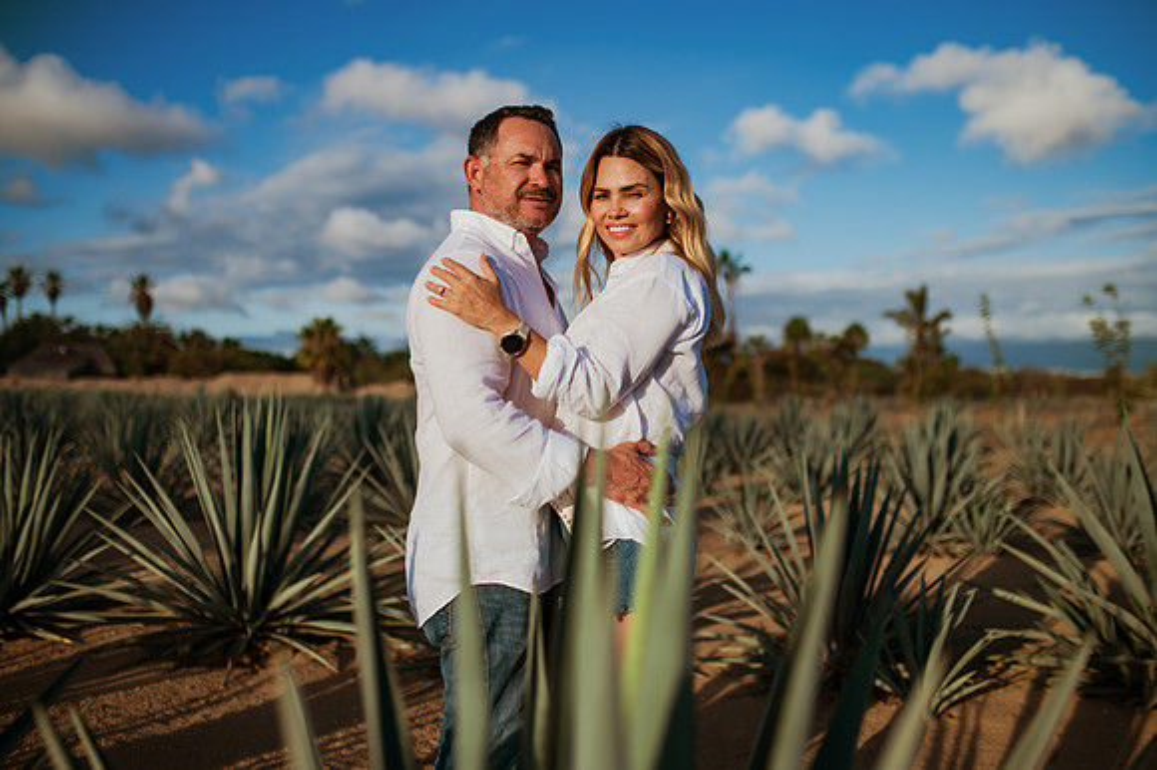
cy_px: 385
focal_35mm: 35
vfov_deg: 37.8
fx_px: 1124
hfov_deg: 54.5
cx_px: 578
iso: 100
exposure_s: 1/4000
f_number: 1.8
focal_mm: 35
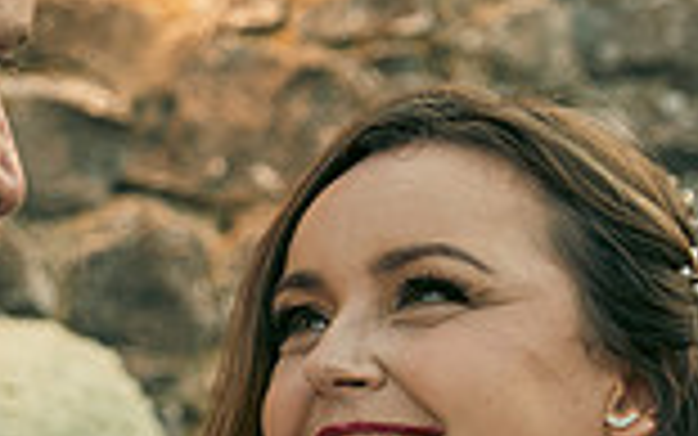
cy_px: 380
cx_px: -45
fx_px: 5462
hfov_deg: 7.3
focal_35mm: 287
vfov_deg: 4.6
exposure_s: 1/160
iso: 250
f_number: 3.2
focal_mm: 50
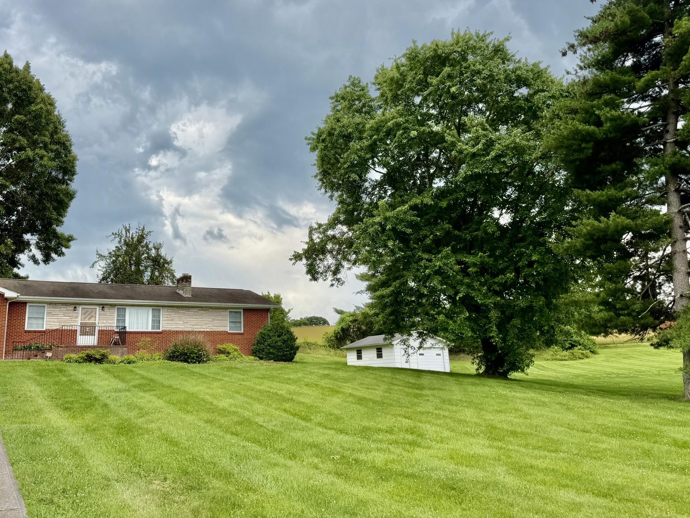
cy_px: 221
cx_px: 254
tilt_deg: +13.3
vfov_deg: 45.3
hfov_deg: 57.6
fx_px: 618
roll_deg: +1.4
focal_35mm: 31
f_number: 1.78
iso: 80
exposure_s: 1/3425
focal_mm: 6.76
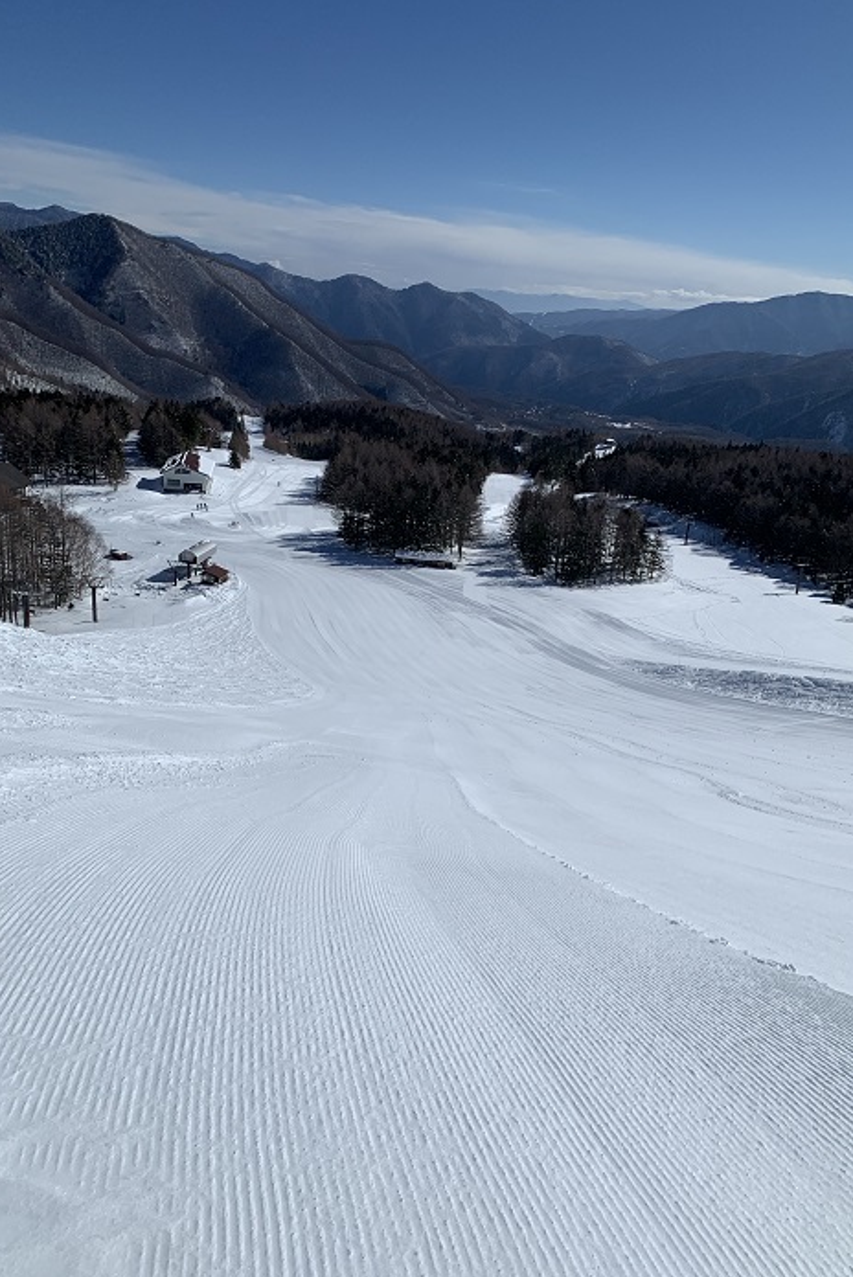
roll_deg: -4.8
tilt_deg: -17.9
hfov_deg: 46.4
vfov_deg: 65.4
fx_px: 994
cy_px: 654
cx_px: 445
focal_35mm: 28
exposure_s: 1/11765
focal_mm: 4.25
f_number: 1.8
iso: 25
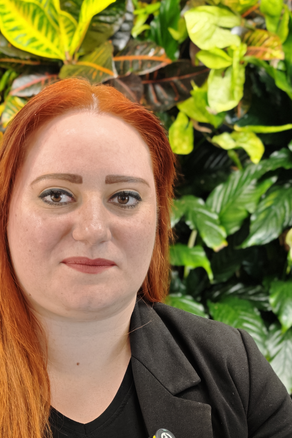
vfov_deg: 21.9
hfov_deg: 15.0
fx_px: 1107
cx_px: 108
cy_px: 392
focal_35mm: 91
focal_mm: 8.72
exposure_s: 1/100
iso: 160
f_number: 1.63
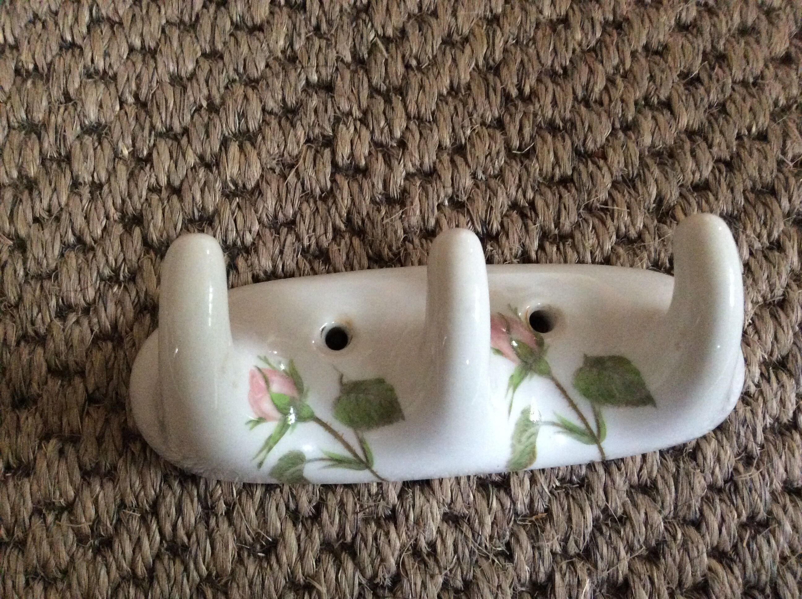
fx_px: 740
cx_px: 401
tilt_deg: -76.9
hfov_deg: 56.9
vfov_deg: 44.1
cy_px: 300
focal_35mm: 32
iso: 320
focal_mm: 3.3
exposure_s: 1/17
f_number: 2.4
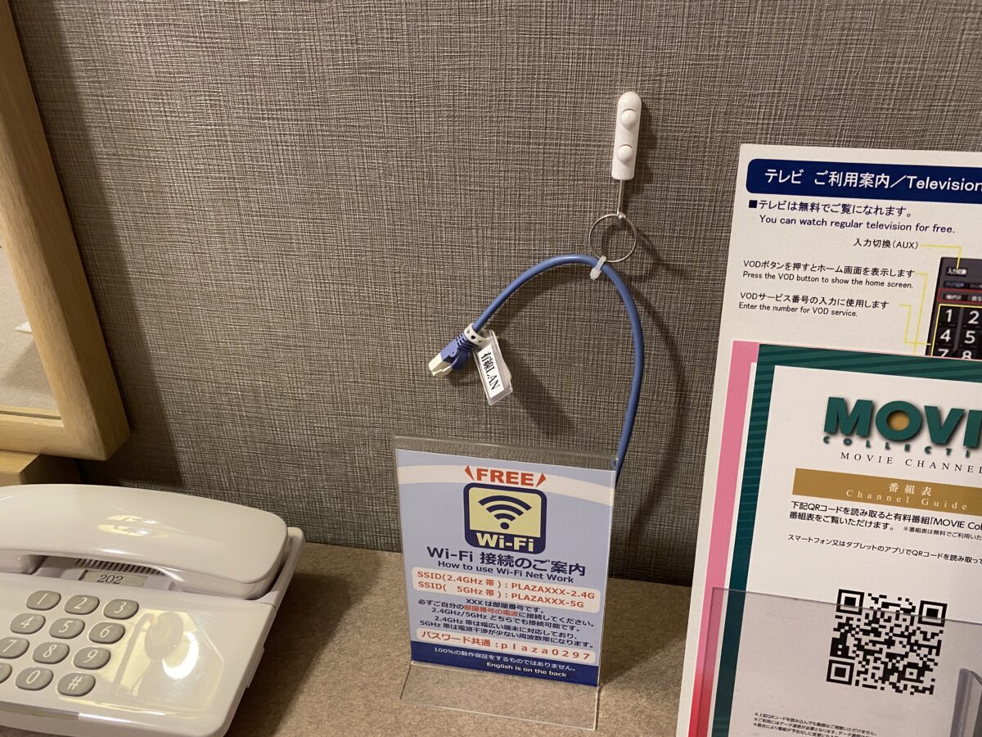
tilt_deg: -29.2
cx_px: 491
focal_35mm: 26
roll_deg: +0.1
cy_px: 368
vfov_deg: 53.1
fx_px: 738
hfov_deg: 67.3
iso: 250
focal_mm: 4.25
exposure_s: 1/50
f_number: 1.8
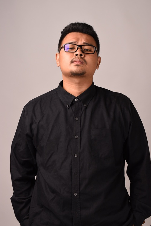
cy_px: 113
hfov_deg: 18.2
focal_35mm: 75
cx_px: 76
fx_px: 471
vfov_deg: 27.0
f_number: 5.6
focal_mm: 50
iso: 200
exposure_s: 1/125
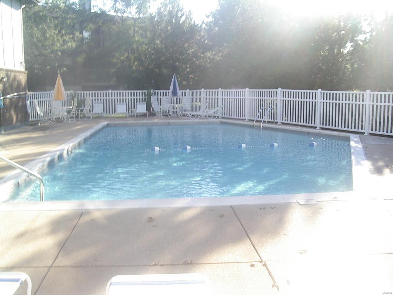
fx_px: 431
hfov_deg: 49.0
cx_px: 196
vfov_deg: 37.7
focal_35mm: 38
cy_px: 148
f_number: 4.8
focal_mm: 5.8
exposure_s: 1/100
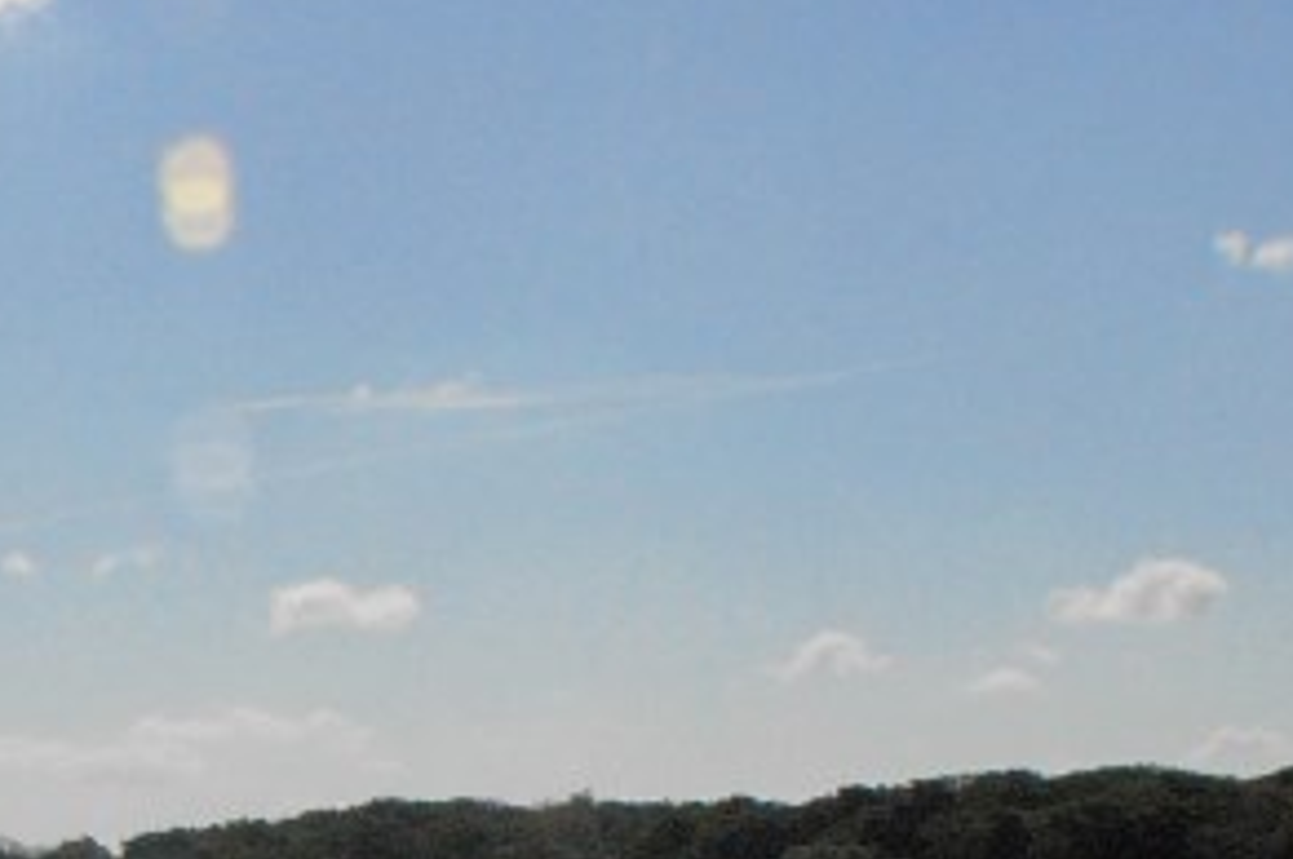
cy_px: 1317
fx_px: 4915
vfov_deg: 9.7
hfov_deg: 14.9
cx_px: 199
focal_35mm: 137
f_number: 18
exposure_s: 1/1250
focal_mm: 26
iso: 400
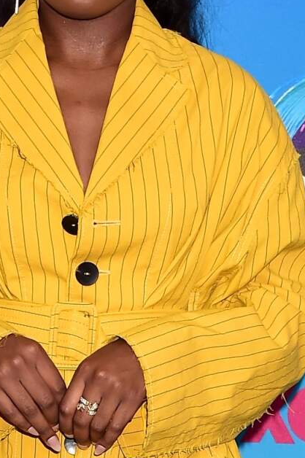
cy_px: 499
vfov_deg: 13.2
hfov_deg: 8.9
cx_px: 54
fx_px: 1946
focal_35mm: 153
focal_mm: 40
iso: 800
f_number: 7.1
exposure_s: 1/200
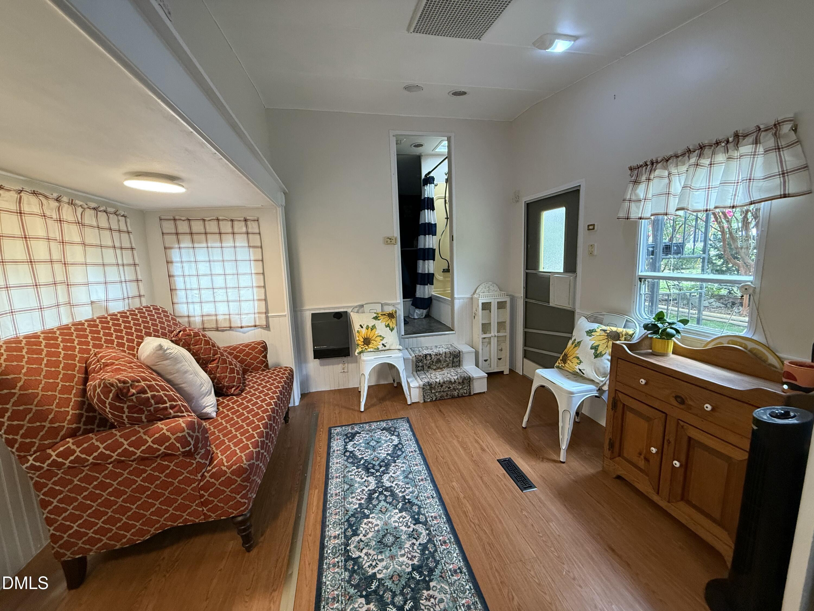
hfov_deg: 102.1
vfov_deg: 85.7
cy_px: 306
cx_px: 407
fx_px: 329
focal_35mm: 14
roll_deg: +1.7
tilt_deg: -7.6
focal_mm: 2.22
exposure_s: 1/60
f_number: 2.2
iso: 320
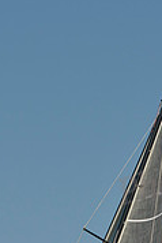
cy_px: 386
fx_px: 1536
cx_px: 48
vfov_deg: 8.8
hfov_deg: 6.0
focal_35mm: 228
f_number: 9
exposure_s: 1/640
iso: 200
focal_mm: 70
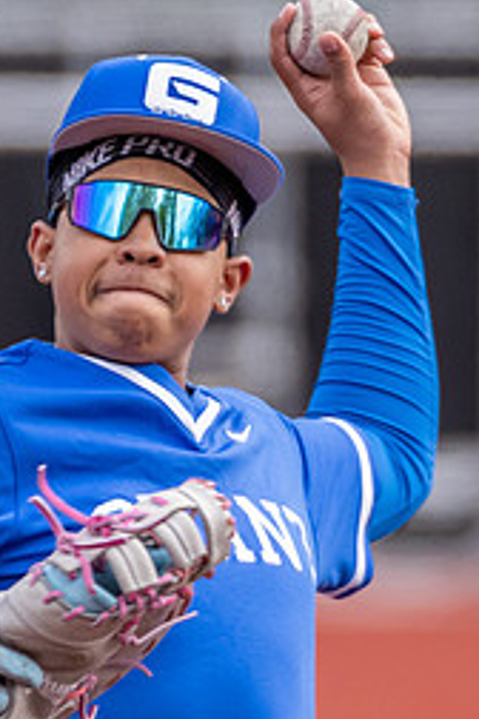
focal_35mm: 1943
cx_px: -44
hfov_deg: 0.7
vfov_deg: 1.1
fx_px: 38776
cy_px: 392
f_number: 5.6
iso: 1250
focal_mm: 560
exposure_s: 1/1000
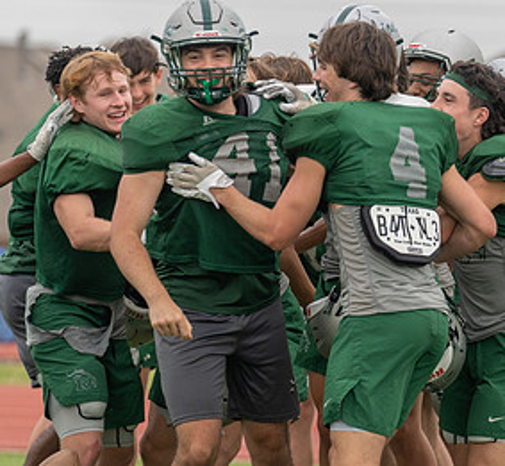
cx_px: 486
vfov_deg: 3.6
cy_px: 360
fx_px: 7478
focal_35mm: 471
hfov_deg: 3.9
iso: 250
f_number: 3.5
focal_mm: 200
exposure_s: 1/1250
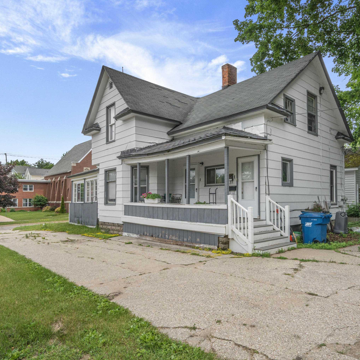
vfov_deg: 67.3
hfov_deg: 66.4
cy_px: 180
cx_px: 220
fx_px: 271
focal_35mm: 23
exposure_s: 1/320
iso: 800
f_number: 18
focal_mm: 18
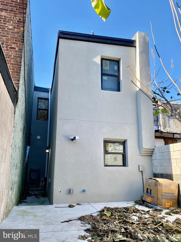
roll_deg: +0.5
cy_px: 121
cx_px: 90
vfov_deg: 67.3
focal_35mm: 26
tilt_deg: +13.8
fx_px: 181
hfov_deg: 53.1
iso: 32
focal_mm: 4.25
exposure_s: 1/654
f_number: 1.8
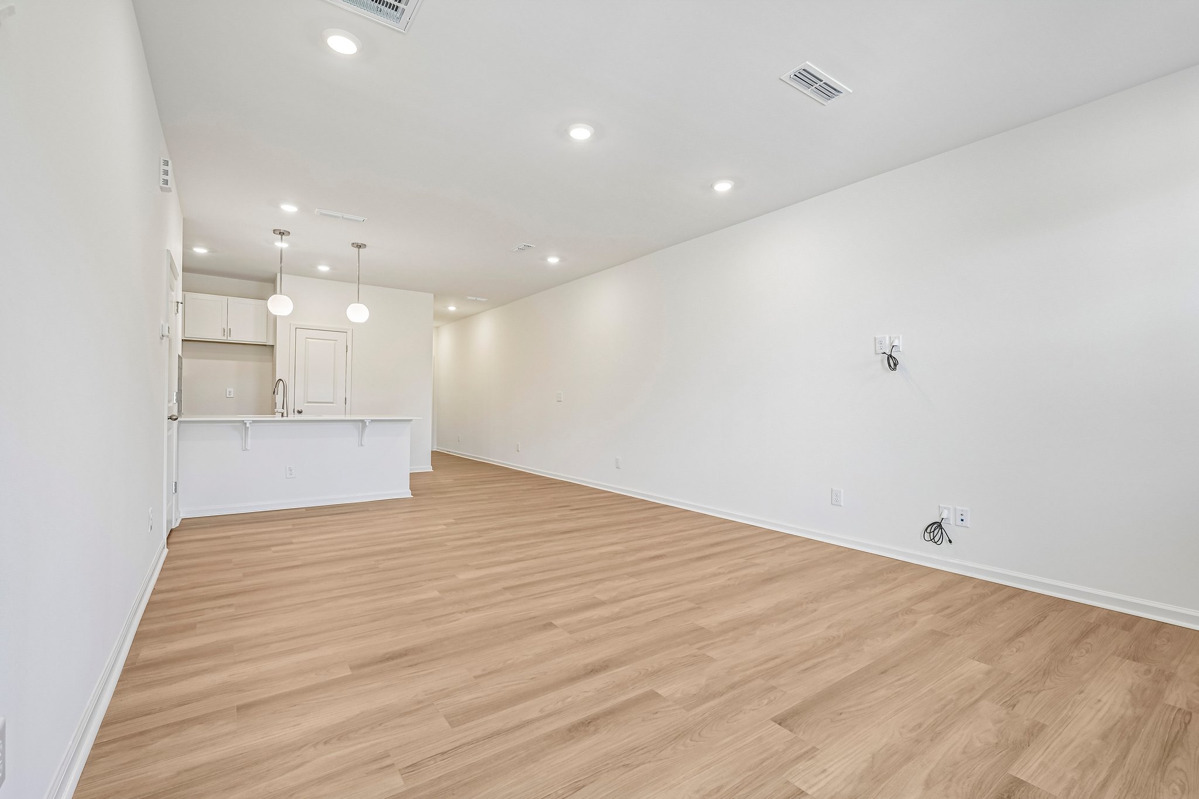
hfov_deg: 98.5
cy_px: 400
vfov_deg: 75.5
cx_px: 600
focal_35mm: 16
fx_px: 516
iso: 200
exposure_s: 1/15
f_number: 8
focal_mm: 15.5
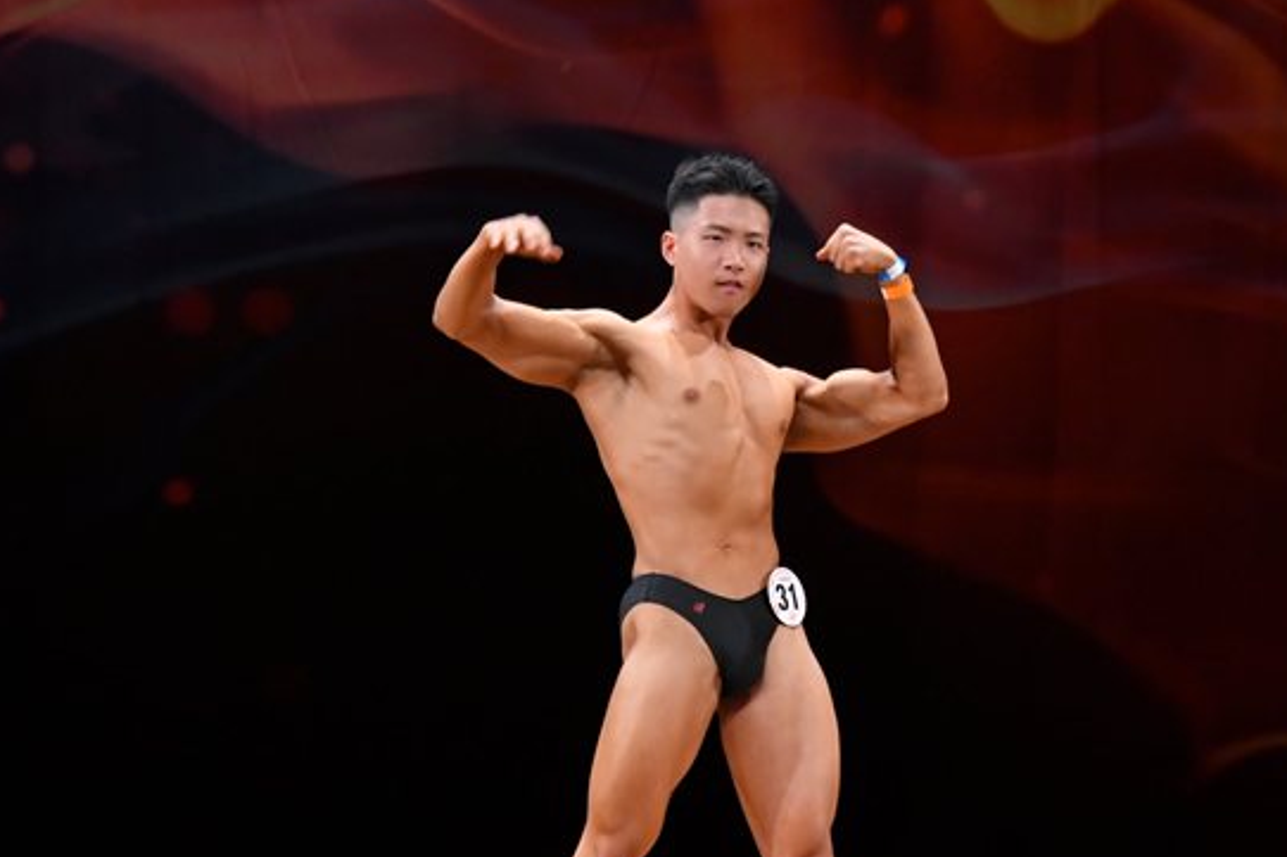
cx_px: 645
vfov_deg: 4.3
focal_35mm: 322
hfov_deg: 6.4
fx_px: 11507
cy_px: 593
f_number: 5.6
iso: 3200
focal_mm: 150
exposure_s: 1/400
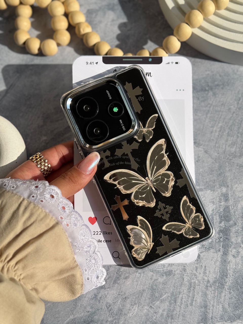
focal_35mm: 48
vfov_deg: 39.7
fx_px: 449
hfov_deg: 30.3
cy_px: 162
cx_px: 122
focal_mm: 6.76
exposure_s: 1/6024
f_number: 1.78
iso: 100
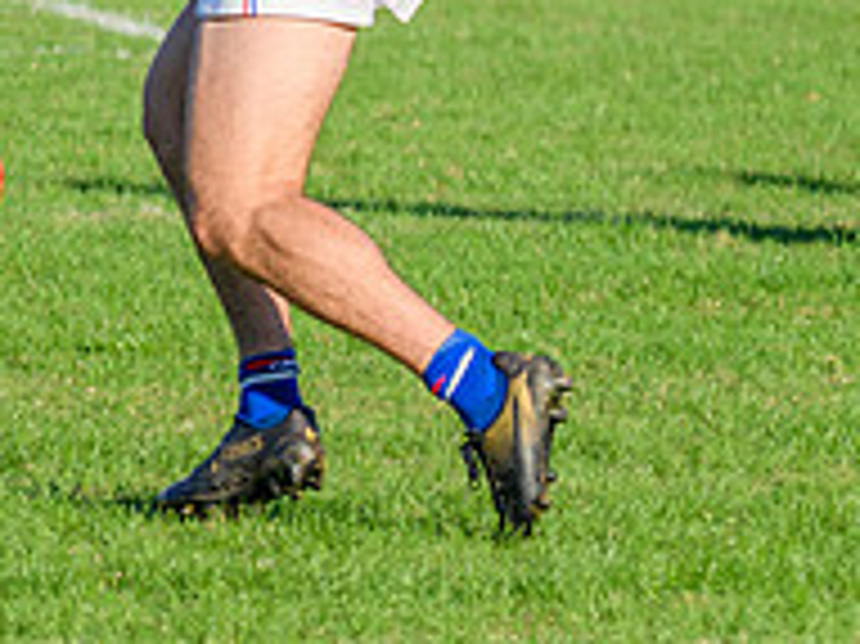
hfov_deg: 2.9
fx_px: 16883
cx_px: -479
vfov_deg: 2.2
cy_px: -343
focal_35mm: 680
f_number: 7.1
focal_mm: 150
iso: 800
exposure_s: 1/2000
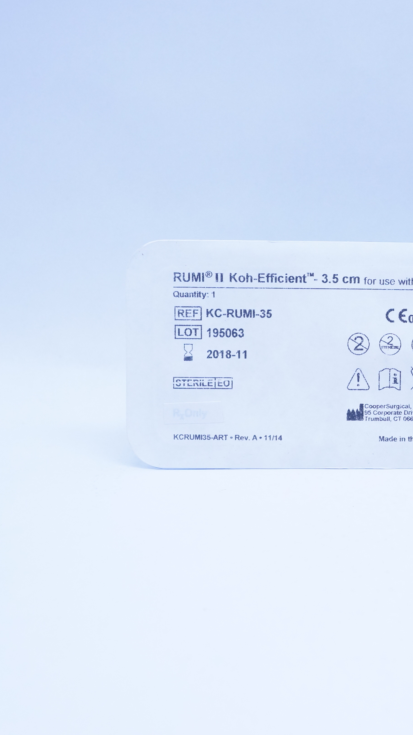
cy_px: 369
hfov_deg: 21.1
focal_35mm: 55
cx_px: 419
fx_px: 1067
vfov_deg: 38.0
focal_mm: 23
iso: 800
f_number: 4.5
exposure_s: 1/200
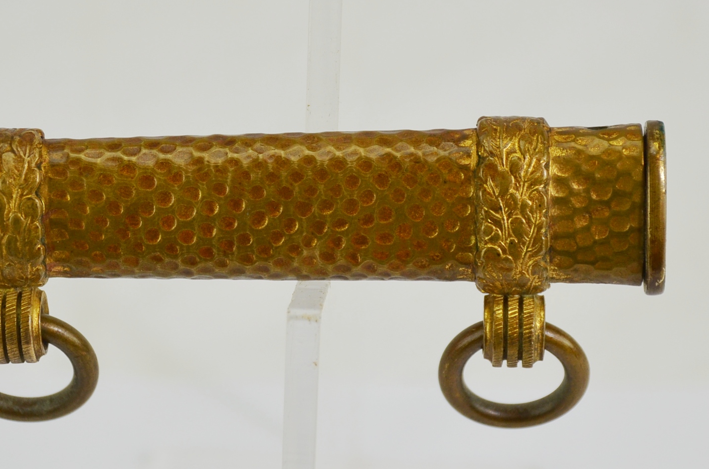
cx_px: 308
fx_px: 3596
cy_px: 213
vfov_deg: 7.5
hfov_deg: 11.3
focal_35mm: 183
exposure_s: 1/250
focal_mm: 70
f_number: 5.3
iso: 400
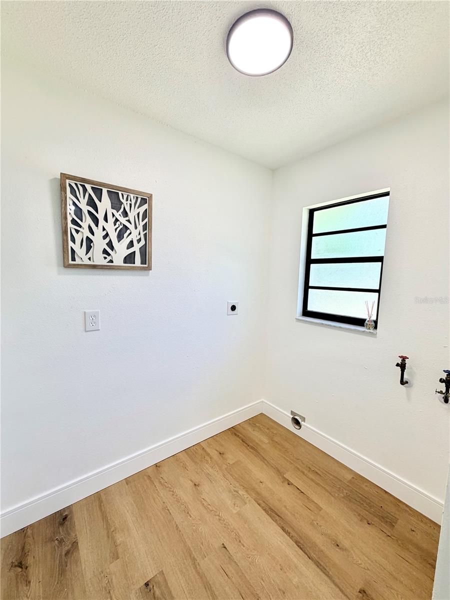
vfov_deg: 102.1
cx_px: 225
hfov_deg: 85.7
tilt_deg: -6.3
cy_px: 300
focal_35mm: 14
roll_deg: -2.1
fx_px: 243
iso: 64
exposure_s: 1/120
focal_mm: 2.22
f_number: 2.2
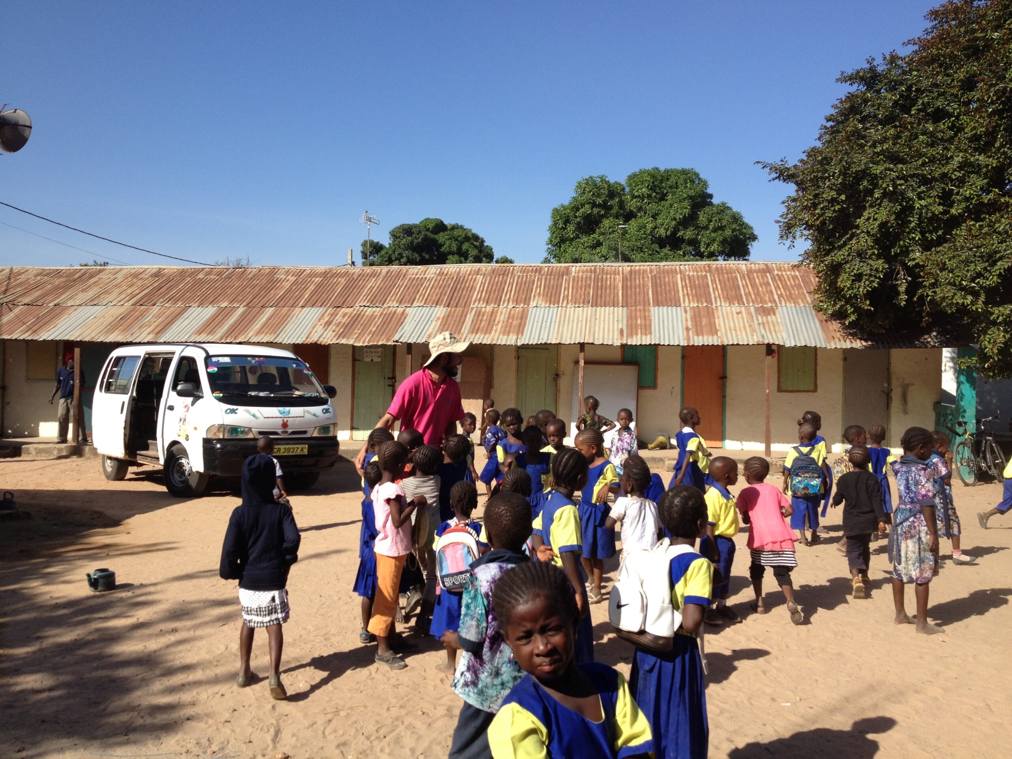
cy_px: 380
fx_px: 1023
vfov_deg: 40.7
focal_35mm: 35
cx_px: 506
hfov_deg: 52.6
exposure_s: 1/1534
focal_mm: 4.28
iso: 50
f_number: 2.4
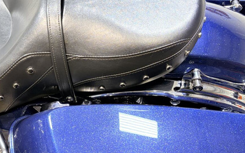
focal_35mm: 63
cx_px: 75
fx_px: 421
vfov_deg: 20.6
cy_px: 83
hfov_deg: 32.1
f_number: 1.6
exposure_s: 1/120
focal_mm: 5.96
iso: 125
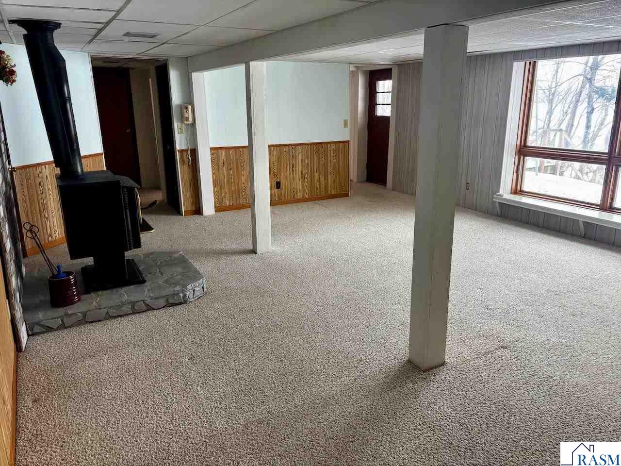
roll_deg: -0.3
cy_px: 233
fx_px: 466
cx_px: 310
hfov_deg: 67.3
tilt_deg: -16.4
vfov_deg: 53.1
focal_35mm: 26
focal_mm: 5.96
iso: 125
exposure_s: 1/120
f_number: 1.6
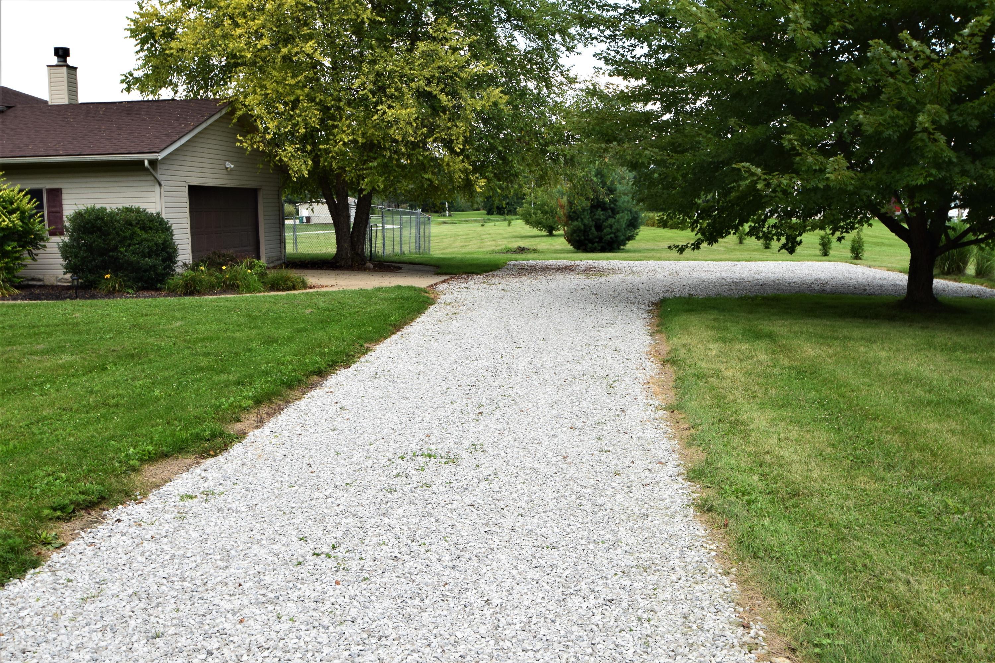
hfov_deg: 53.1
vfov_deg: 36.9
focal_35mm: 36
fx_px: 995
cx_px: 498
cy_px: 332
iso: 400
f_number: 10
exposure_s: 1/250
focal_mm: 24
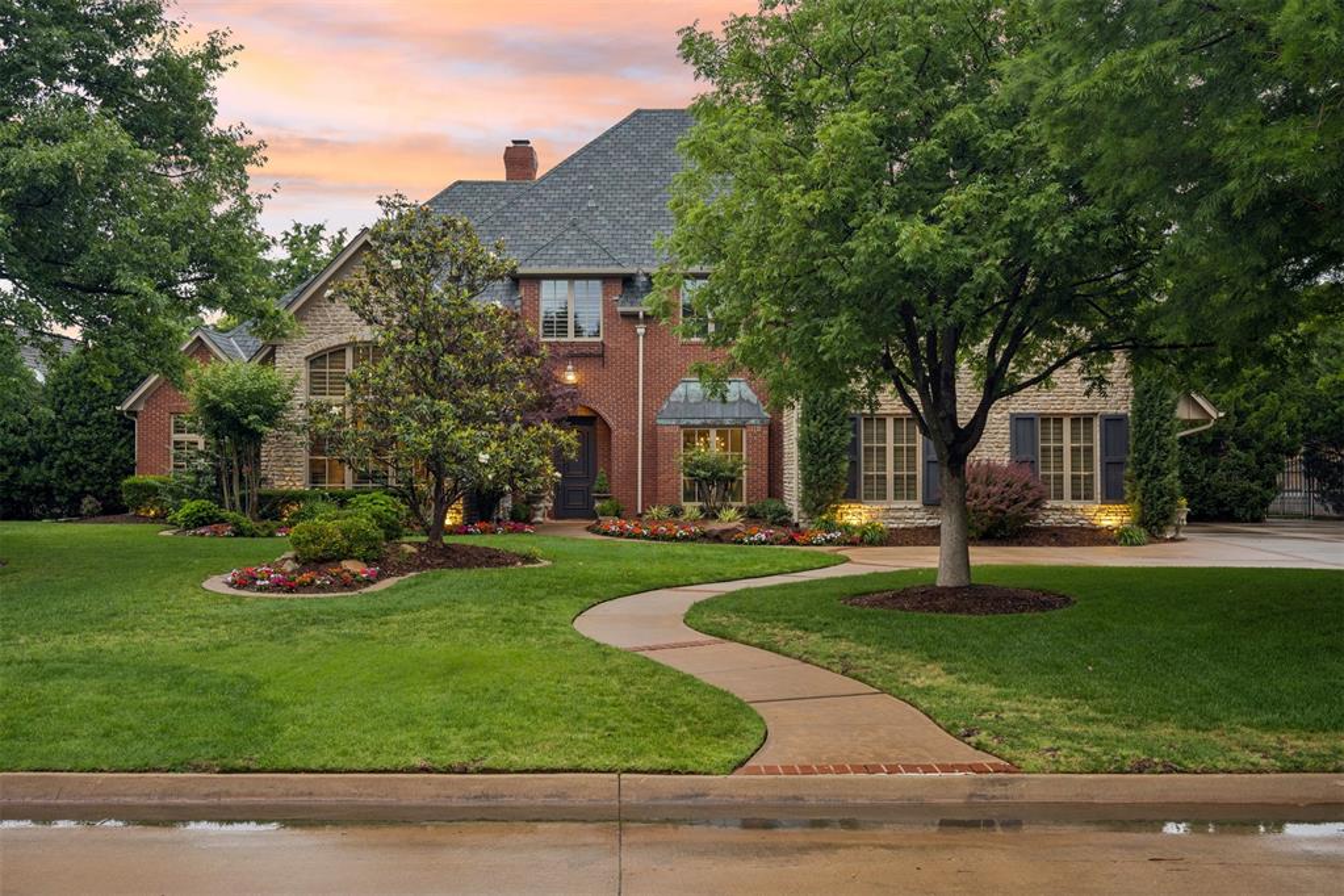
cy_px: 448
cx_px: 672
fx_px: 1307
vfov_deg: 37.9
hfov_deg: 54.4
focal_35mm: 35
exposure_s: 1/20
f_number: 8
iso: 200
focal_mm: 35
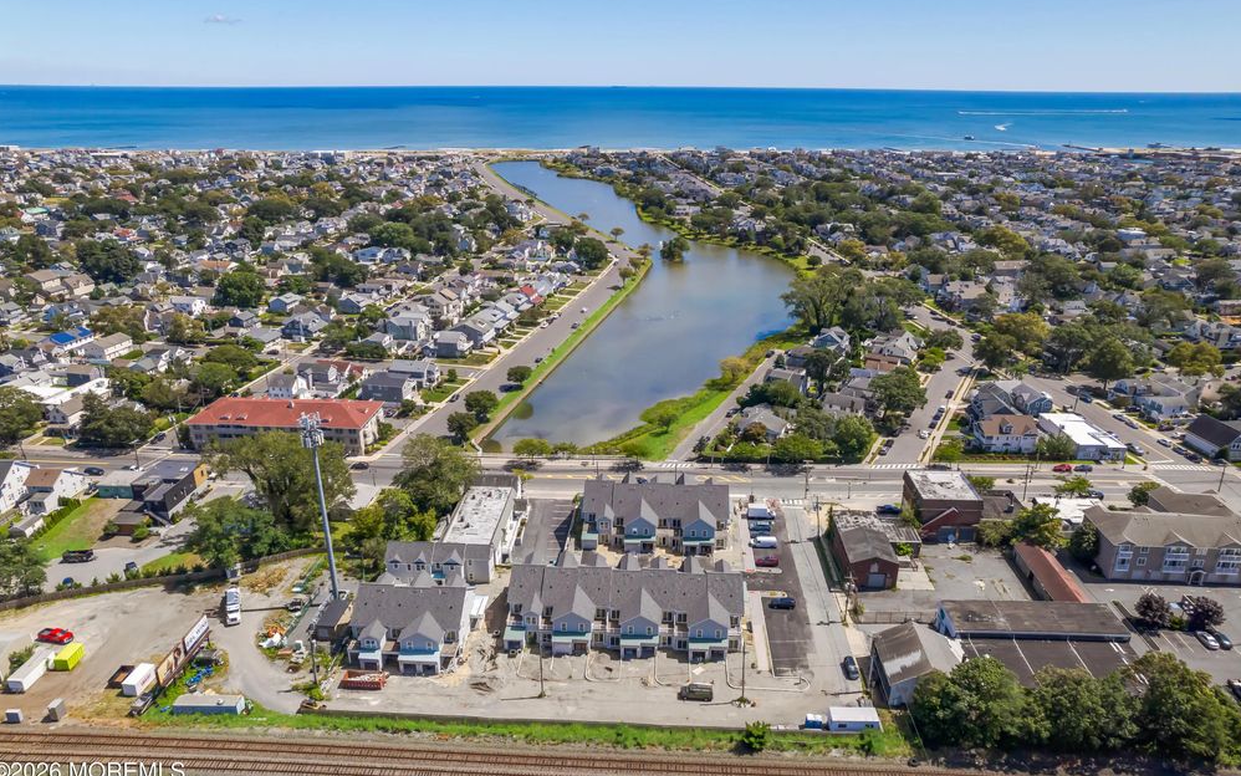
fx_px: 778
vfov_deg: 53.0
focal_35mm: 23
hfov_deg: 77.1
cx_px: 627
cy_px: 386
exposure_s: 1/240
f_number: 2.8
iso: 100
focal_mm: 8.38
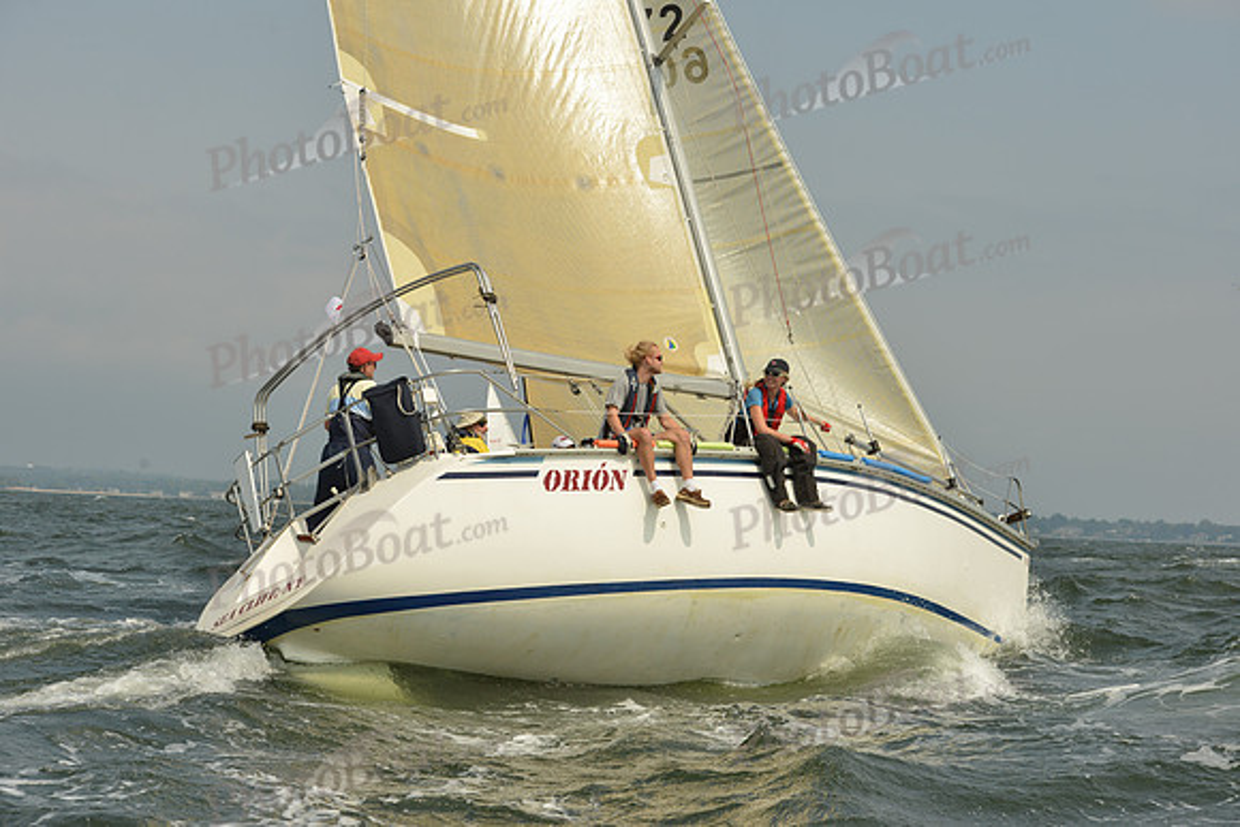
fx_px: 2412
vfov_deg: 19.5
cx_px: 620
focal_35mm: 70
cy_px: 414
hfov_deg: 28.8
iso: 320
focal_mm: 70
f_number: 10
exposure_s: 1/1250
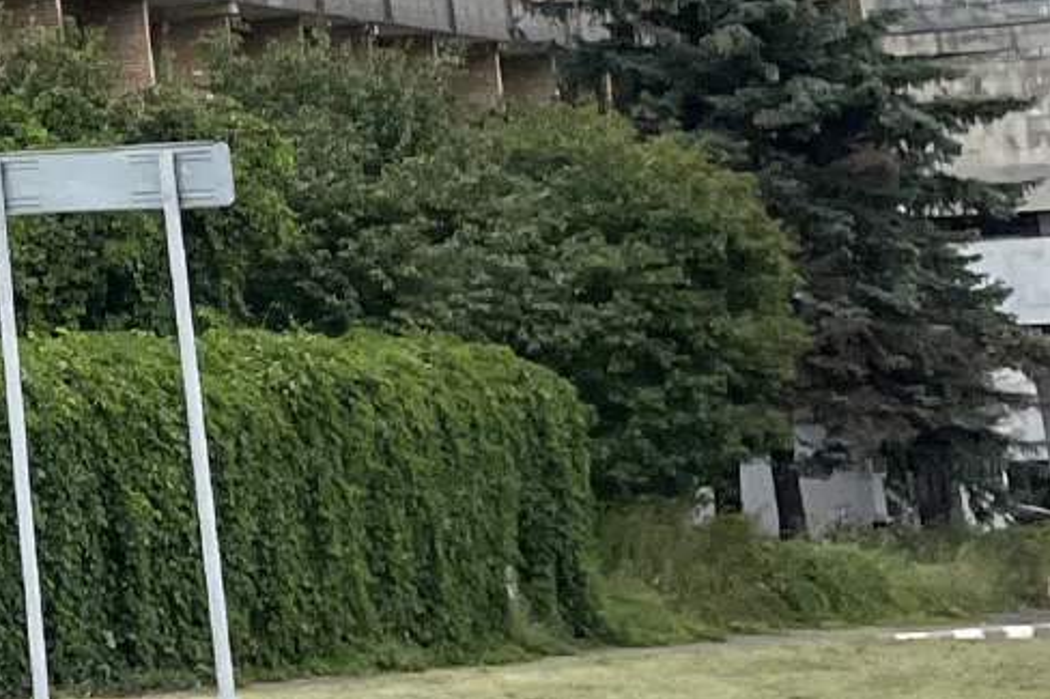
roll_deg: +0.6
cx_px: -1183
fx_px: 3878
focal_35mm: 133
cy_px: -516
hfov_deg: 13.0
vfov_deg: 9.8
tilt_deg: +17.2
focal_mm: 4.2
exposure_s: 1/535
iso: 32
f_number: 1.6
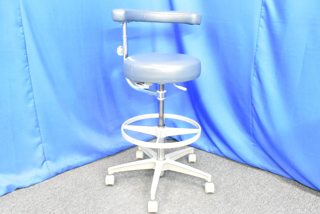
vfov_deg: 40.0
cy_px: 107
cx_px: 160
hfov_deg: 57.2
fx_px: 294
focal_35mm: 33
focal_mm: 22
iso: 18000
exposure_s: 1/40
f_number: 8
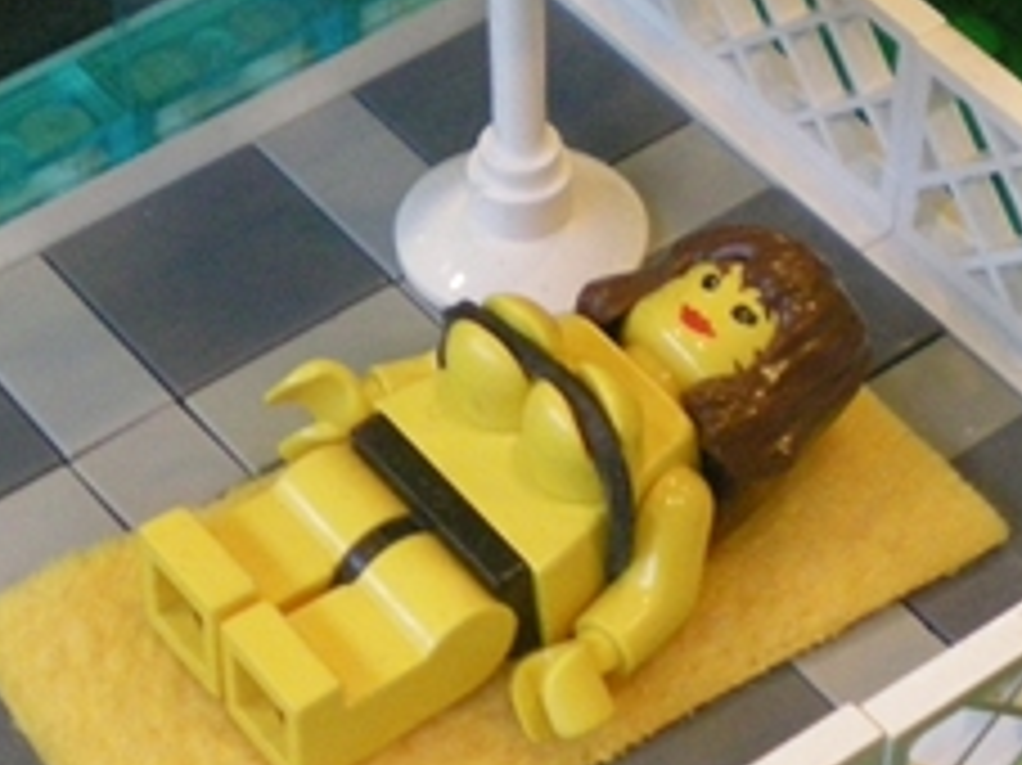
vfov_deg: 13.8
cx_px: 423
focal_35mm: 107
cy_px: 522
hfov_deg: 18.4
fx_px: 3157
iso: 400
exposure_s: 1/28.5
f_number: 3.1
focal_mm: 6.3
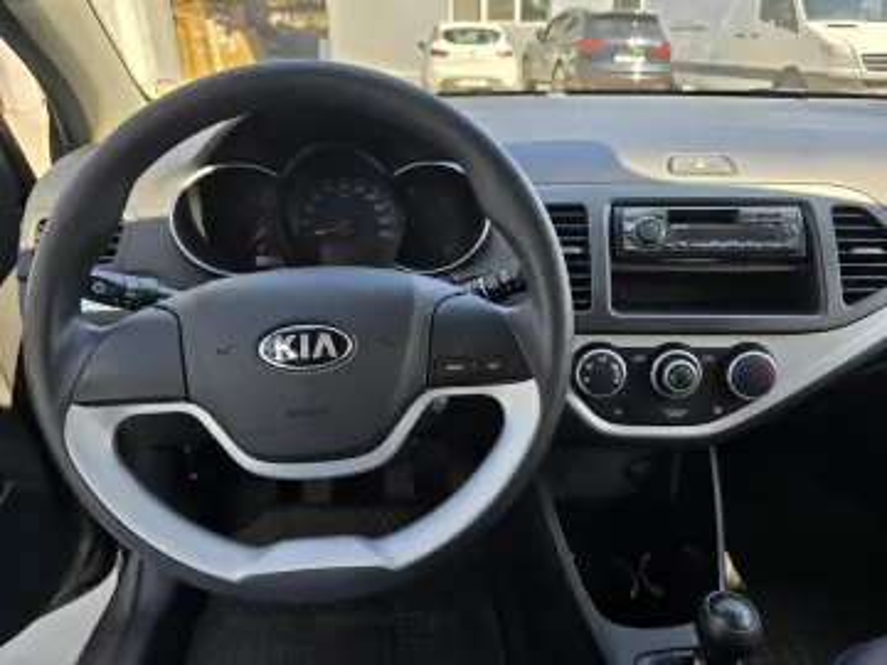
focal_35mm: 23
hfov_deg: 73.9
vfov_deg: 58.9
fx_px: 589
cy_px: 332
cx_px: 444
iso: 20
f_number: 1.7
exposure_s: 1/180
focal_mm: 6.3
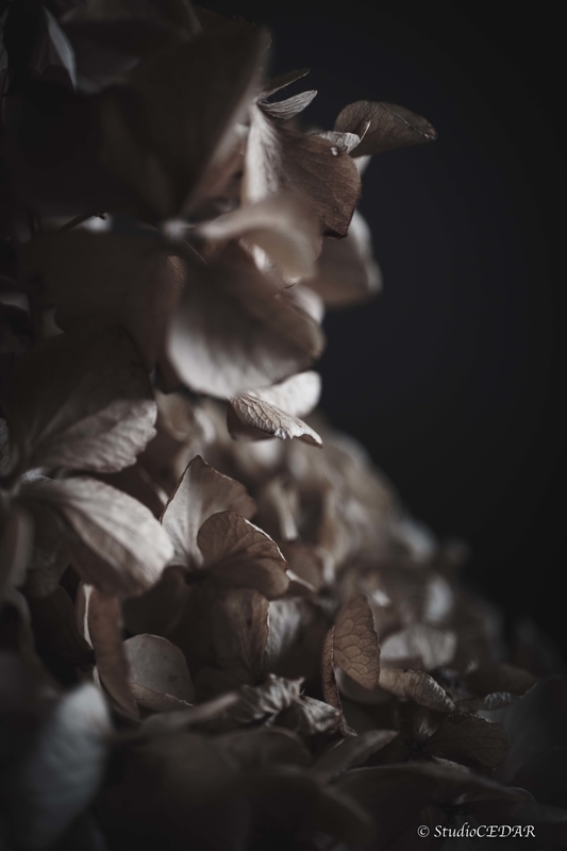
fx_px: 1064
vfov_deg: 43.6
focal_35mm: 45
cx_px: 284
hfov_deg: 29.9
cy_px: 426
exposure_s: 1/60
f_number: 2.8
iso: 400
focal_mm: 30
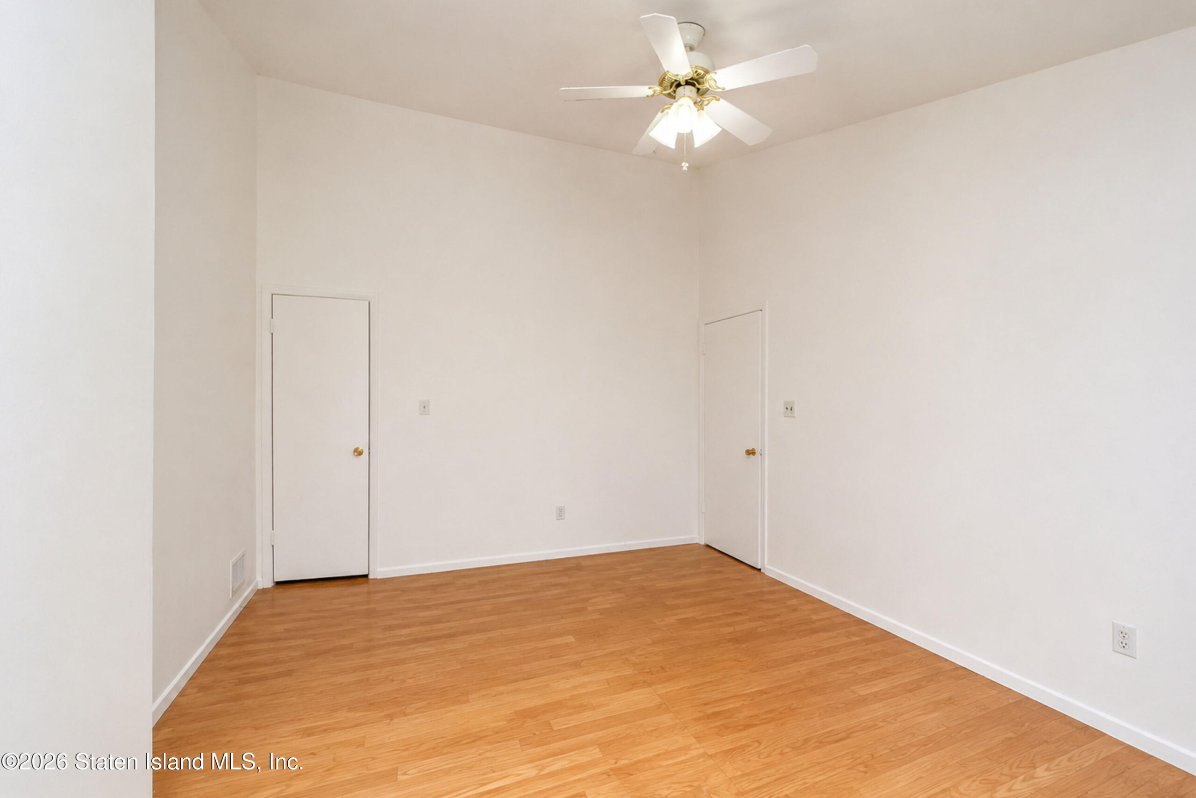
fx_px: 498
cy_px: 399
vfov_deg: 77.3
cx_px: 598
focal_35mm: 15
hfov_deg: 100.4
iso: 640
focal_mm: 10
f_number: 8
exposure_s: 1/100
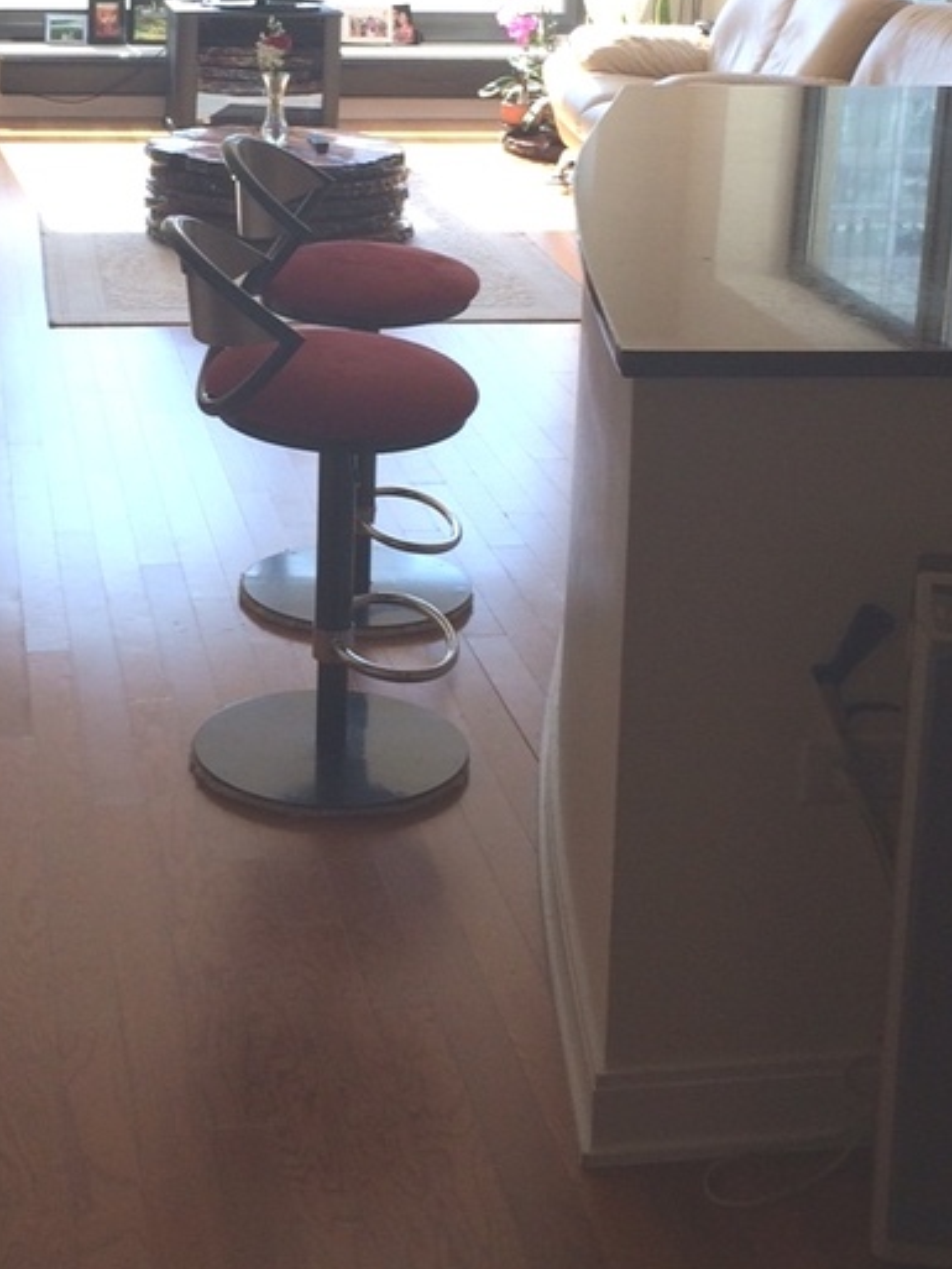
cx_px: 317
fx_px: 2236
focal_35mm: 61
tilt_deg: -12.6
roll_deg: -0.3
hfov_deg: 23.9
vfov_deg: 31.0
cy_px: 272
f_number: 2.2
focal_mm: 4.15
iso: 40
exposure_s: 1/299
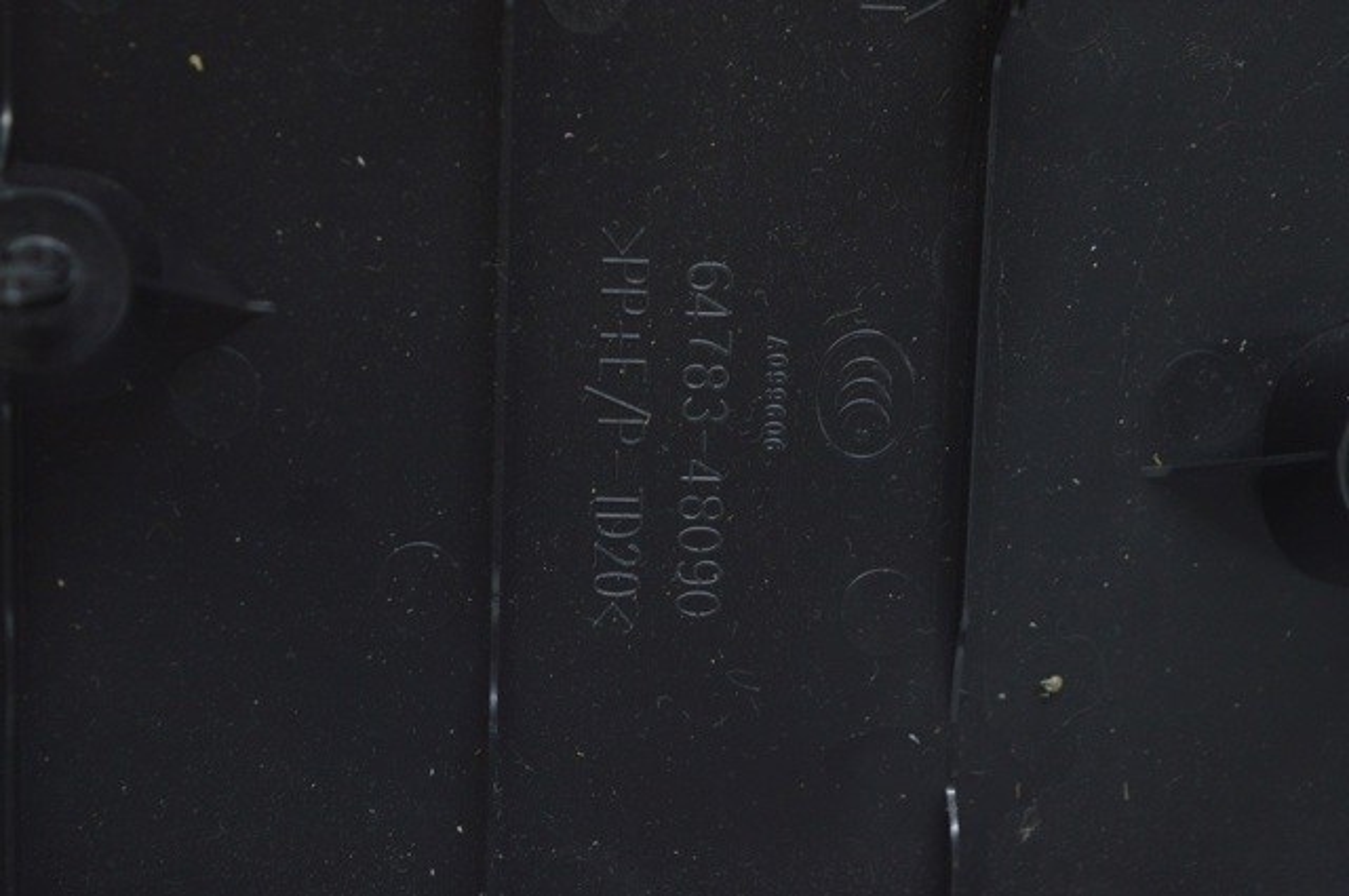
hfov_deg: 28.1
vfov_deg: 18.9
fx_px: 2695
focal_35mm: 72
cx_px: 674
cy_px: 448
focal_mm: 48
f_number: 5.6
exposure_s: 1/20
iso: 400
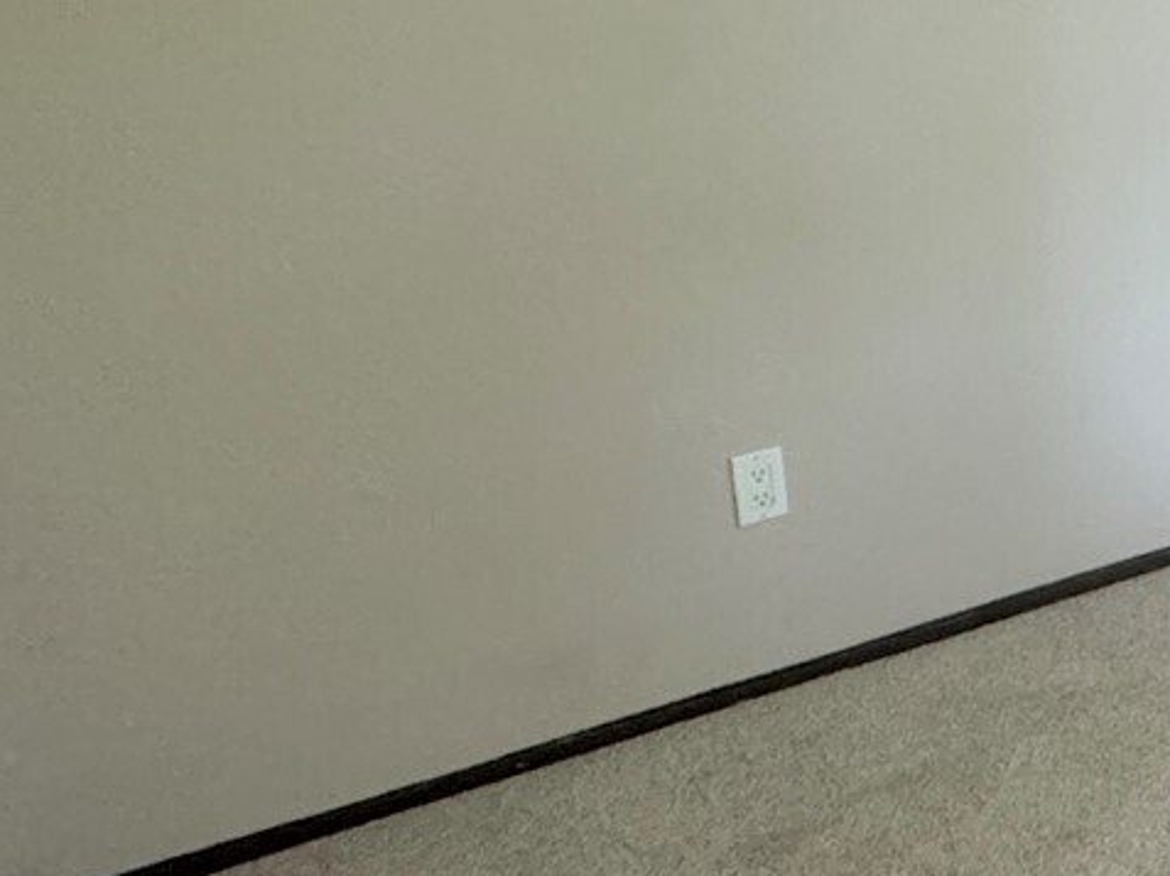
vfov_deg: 30.0
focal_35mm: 47
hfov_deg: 28.1
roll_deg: +0.2
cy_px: 157
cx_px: 1724
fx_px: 1587
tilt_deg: -10.6
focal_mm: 2.22
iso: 640
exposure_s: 1/60
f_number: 2.2
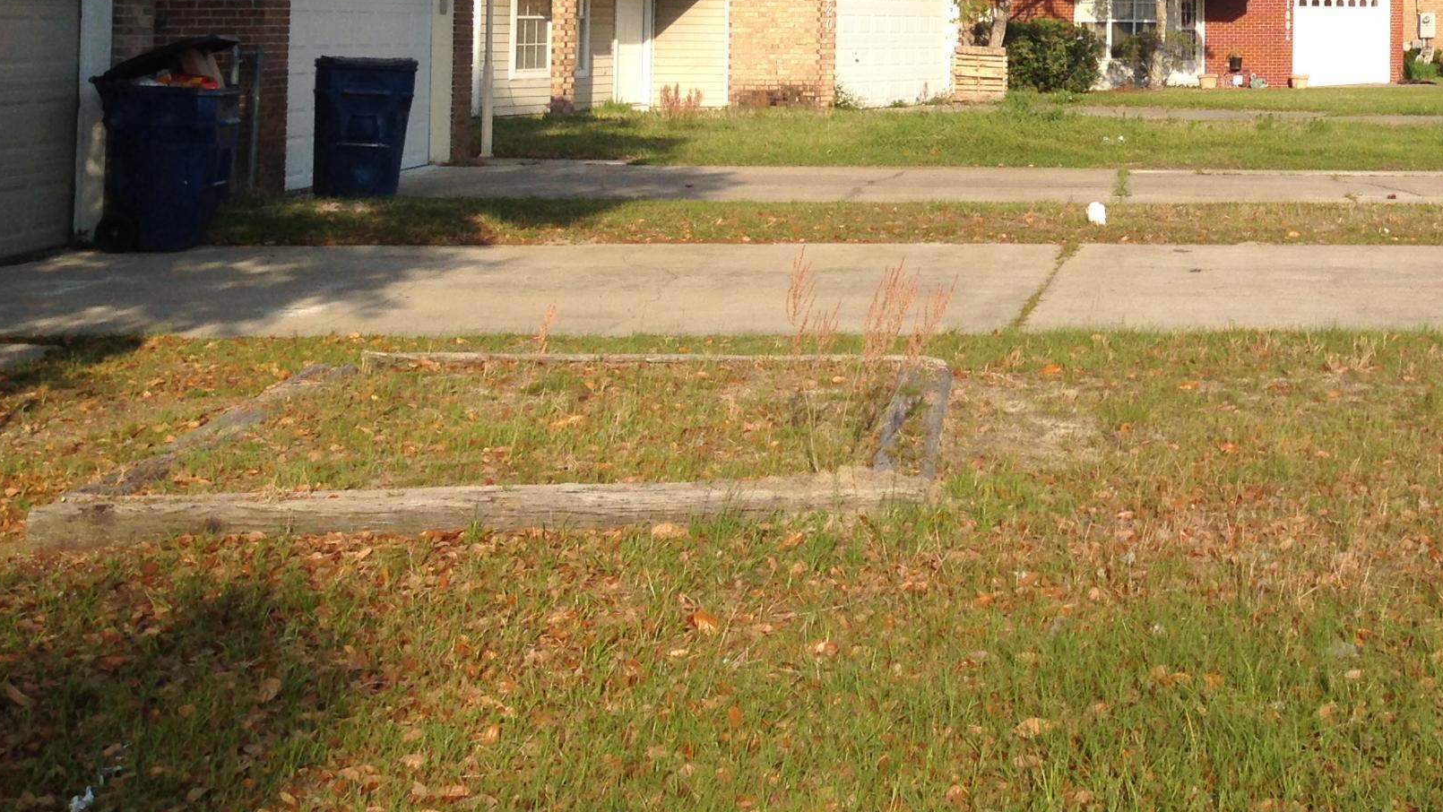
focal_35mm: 67
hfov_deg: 30.5
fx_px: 2564
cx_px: 1206
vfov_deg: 17.3
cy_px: -108
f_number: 2.4
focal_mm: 4.12
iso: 50
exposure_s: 1/1506
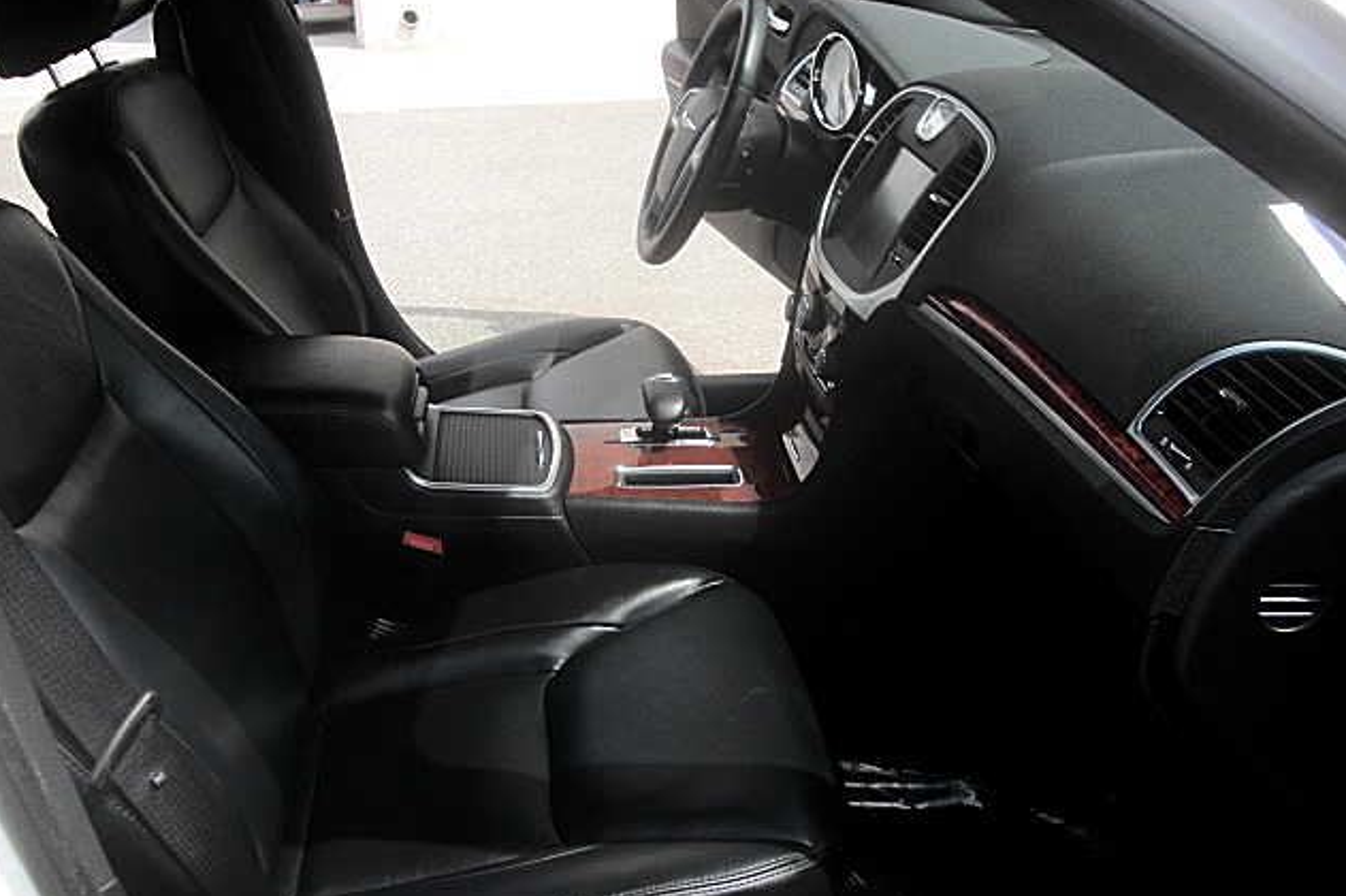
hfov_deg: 50.7
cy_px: 465
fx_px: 1420
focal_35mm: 38
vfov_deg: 35.0
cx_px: 672
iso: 50
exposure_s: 1/400
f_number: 2.8
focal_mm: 6.3
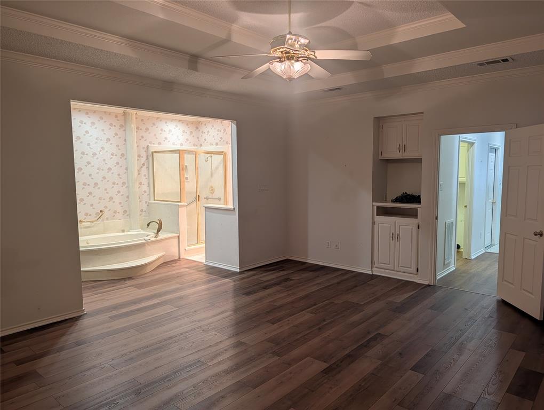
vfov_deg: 56.9
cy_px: 205
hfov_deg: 71.5
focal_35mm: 24
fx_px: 378
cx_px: 272
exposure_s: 1/120
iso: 26
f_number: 1.68
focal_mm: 6.9
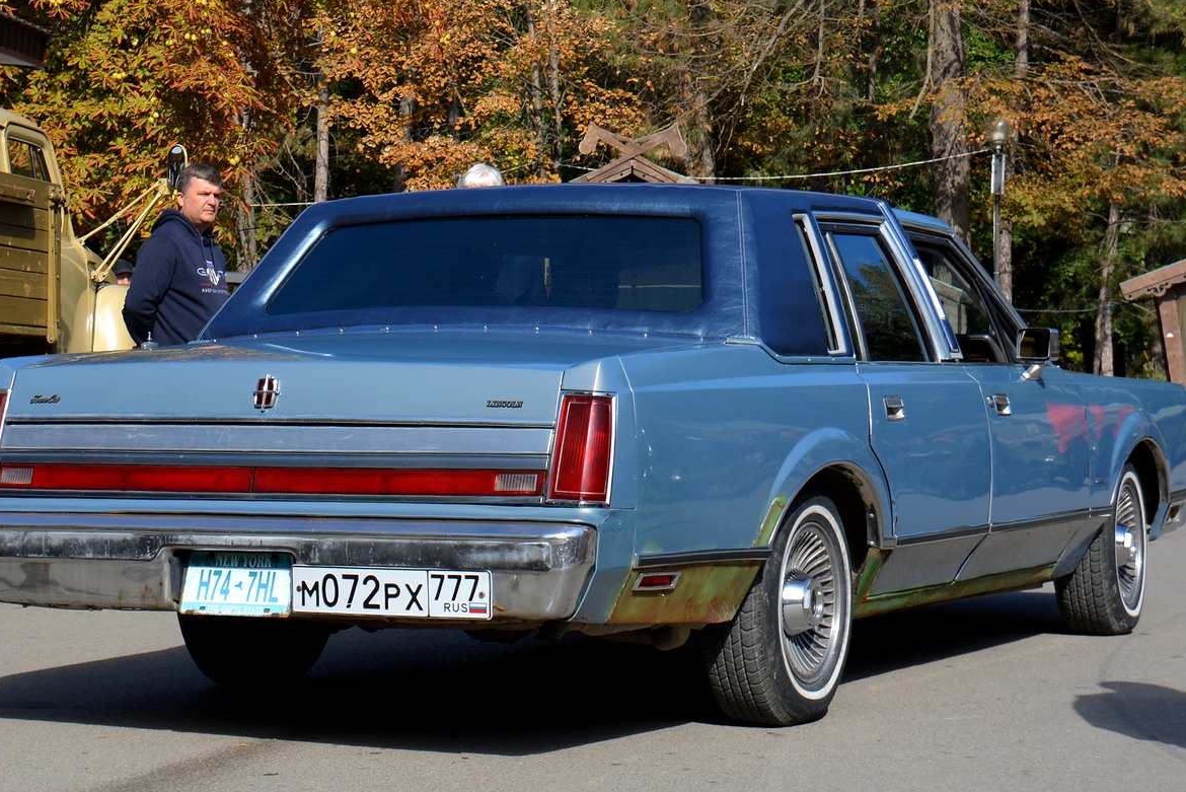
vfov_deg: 18.7
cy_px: 292
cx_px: 569
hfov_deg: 27.7
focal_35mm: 73
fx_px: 2406
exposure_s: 1/1600
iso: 400
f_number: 5.6
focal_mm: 38
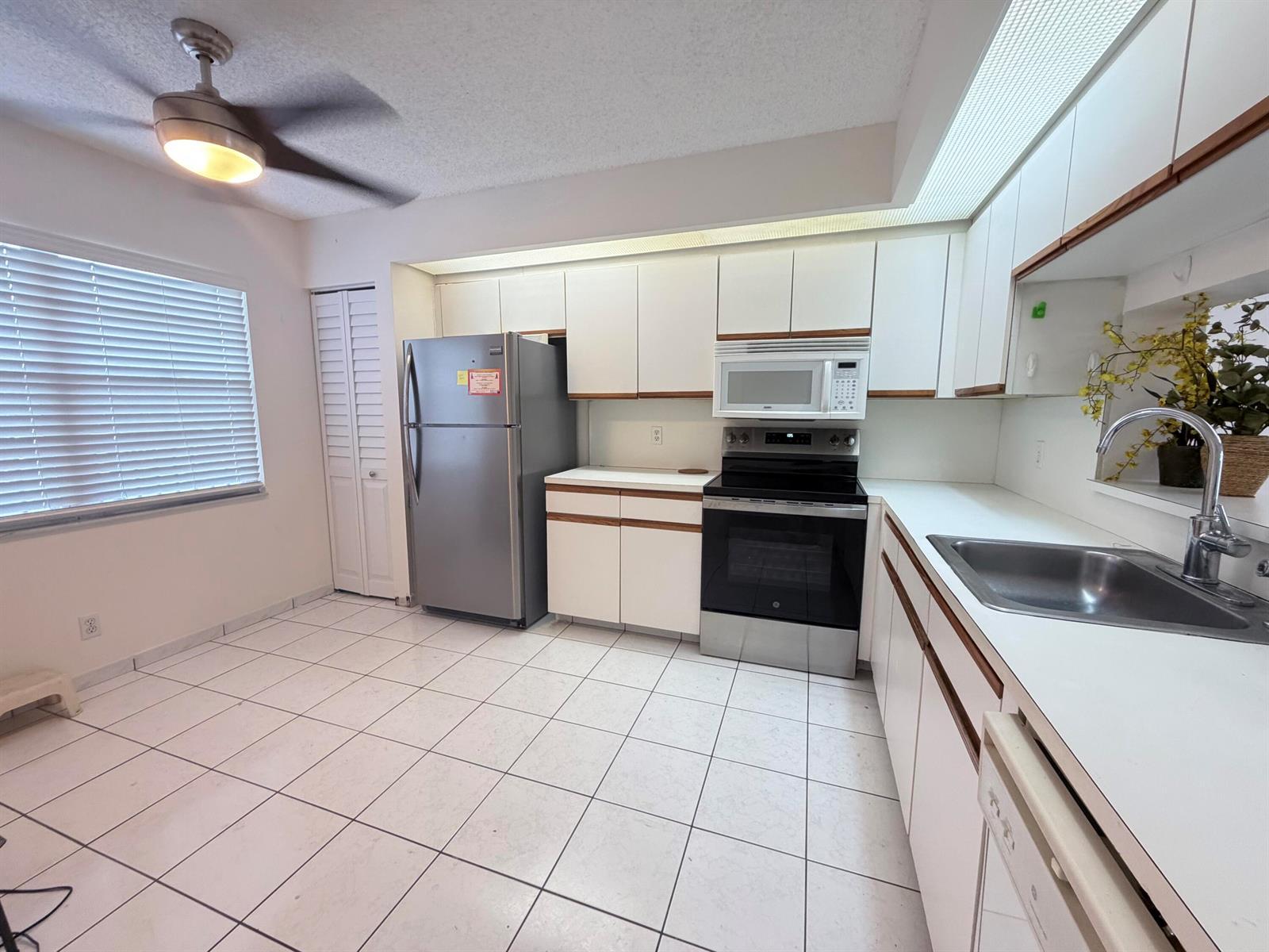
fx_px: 513
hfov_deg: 102.1
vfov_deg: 85.7
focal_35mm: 14
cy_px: 476
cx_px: 634
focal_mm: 2.22
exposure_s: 1/60
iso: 320
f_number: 2.2
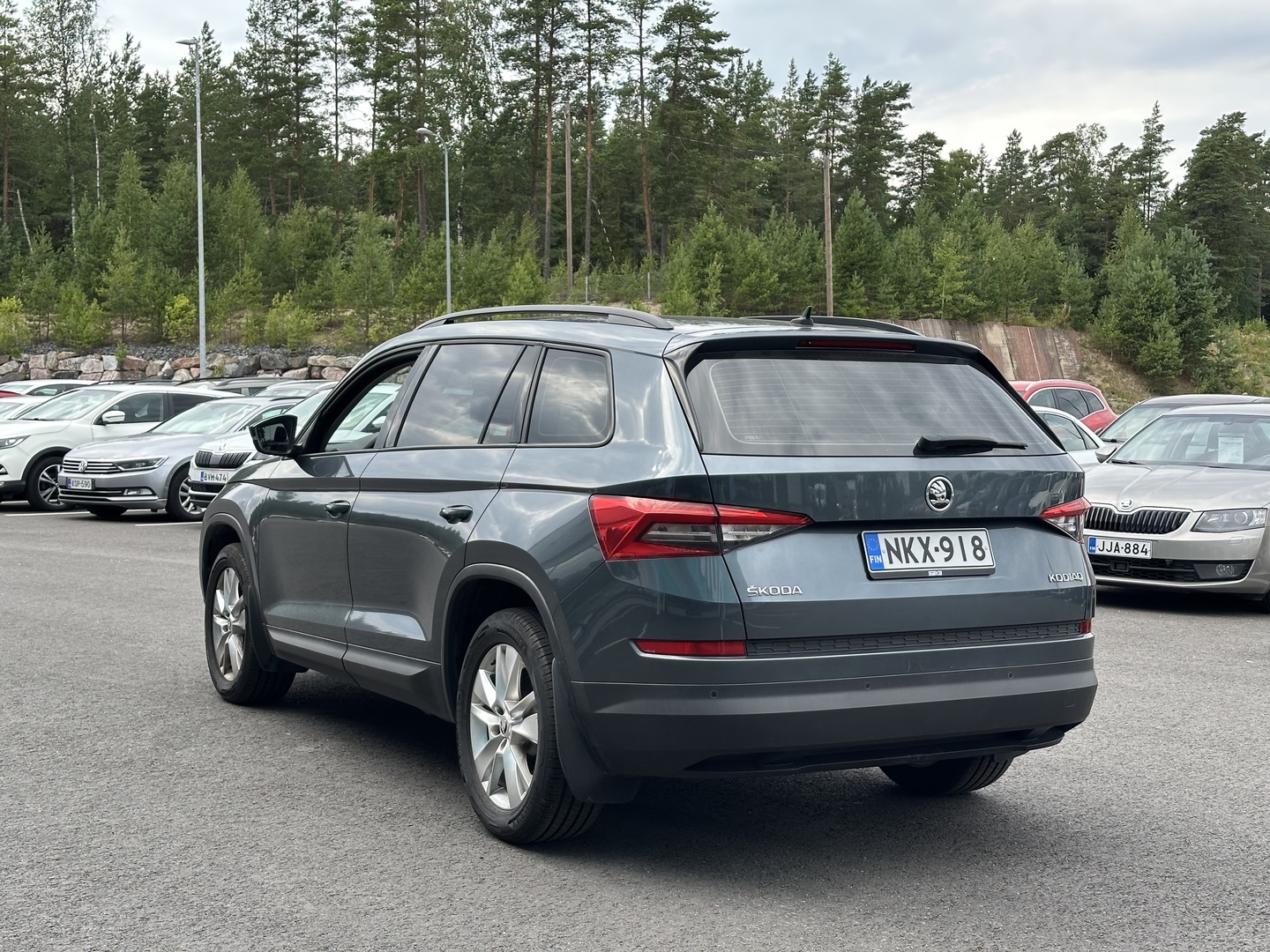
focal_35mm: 48
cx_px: 635
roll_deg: +0.9
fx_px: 1761
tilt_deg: -2.8
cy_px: 476
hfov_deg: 39.7
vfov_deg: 30.3
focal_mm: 6.86
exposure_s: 1/601
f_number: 1.78
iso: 64
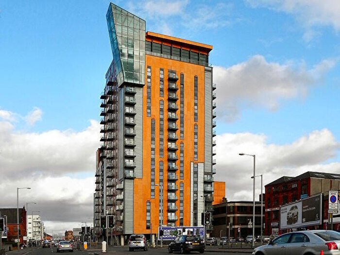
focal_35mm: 29
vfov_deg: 48.2
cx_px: 170
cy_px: 128
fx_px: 285
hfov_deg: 61.7
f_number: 4.5
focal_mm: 5.2
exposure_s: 1/532
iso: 160
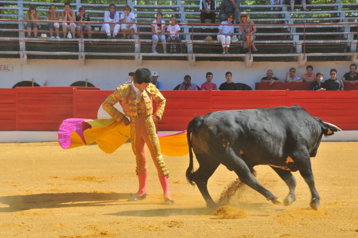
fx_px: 999
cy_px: 122
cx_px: 183
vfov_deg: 13.6
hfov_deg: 20.3
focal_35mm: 101
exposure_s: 1/350
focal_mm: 65
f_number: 6.7
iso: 200
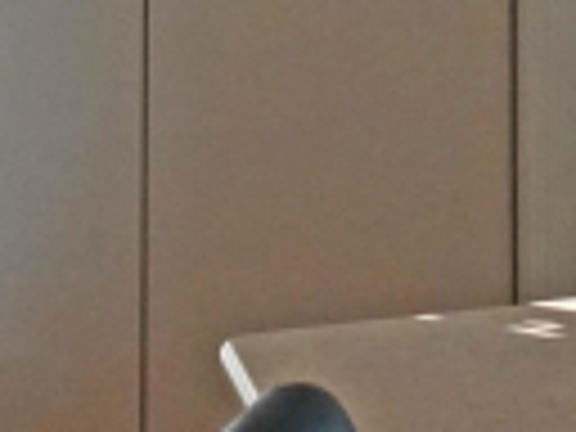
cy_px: -590
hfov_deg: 14.6
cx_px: 418
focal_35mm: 135
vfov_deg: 9.7
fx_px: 2246
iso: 1250
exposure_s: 1/400
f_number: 3.2
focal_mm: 8.8
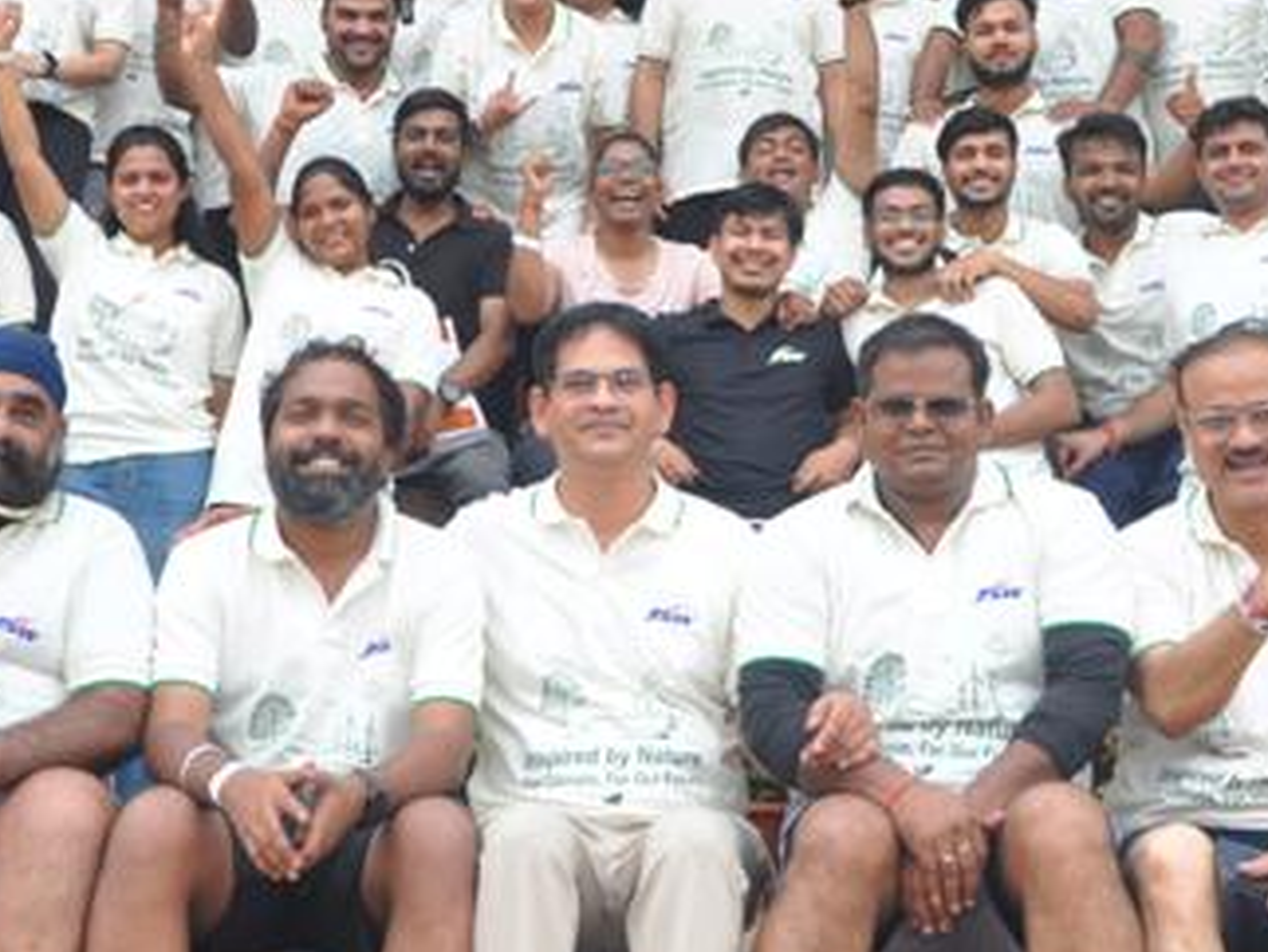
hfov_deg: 28.1
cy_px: 165
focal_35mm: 69
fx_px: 2529
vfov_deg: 21.0
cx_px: 587
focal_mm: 18
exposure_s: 1/125
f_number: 5.6
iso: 320
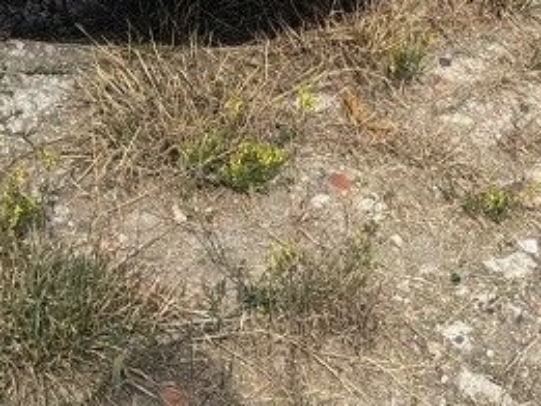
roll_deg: -2.0
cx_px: 257
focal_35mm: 92
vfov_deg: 14.3
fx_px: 1438
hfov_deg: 21.3
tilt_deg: -18.3
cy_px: -309
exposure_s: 1/2959
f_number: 1.78
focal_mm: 6.76
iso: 80
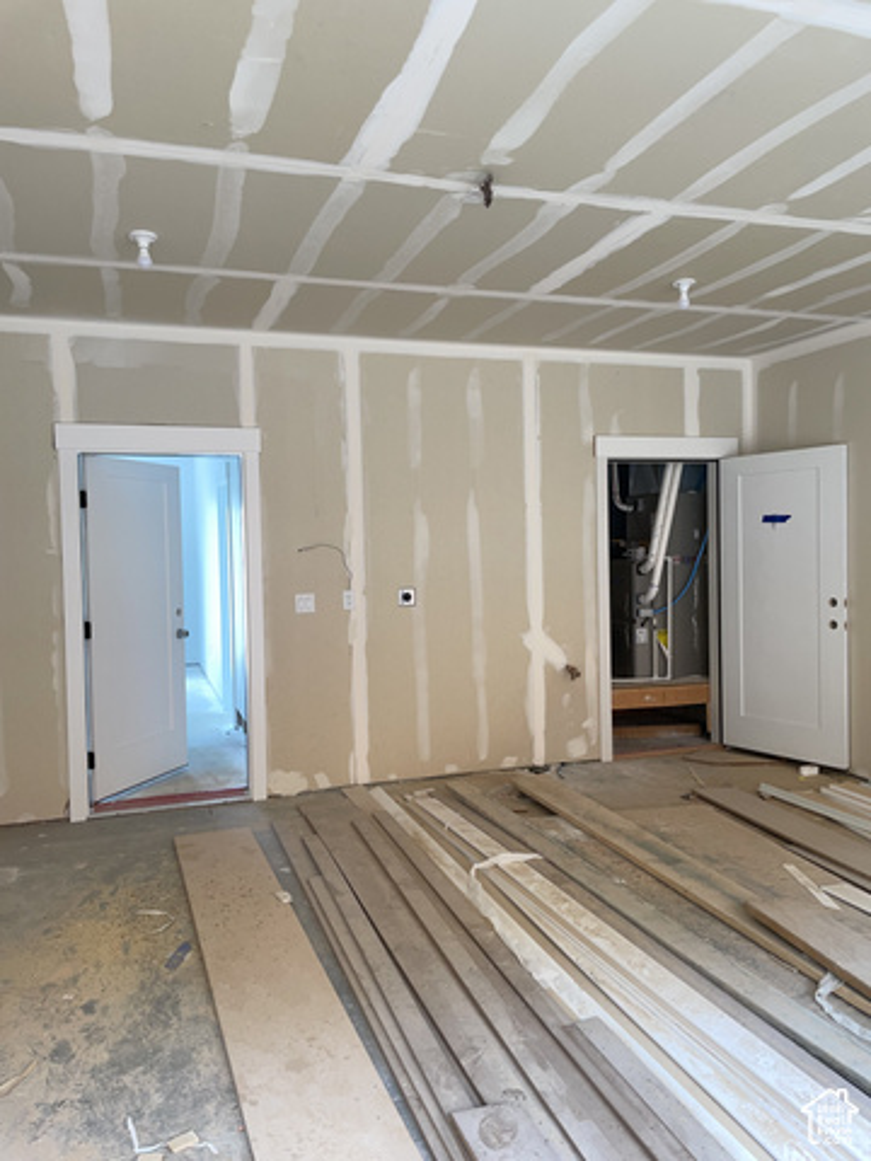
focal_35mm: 26
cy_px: 580
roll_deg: +1.1
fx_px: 872
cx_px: 436
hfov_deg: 53.1
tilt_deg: -1.5
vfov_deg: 67.3
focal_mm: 4.2
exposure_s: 1/24
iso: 50
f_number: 1.6
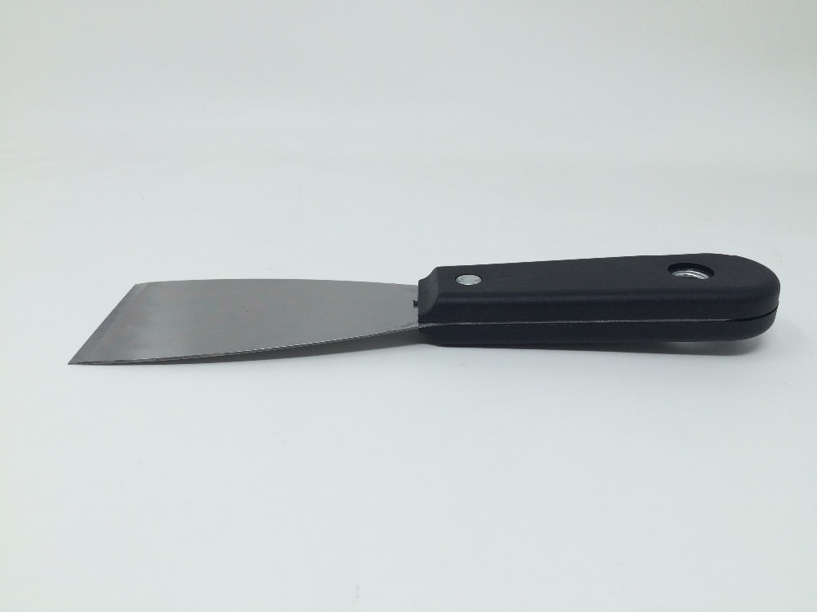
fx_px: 684
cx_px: 408
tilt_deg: -27.1
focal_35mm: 29
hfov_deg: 61.7
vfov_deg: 48.2
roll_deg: -1.6
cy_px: 306
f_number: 2.2
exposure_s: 1/176
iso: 32
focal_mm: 4.15
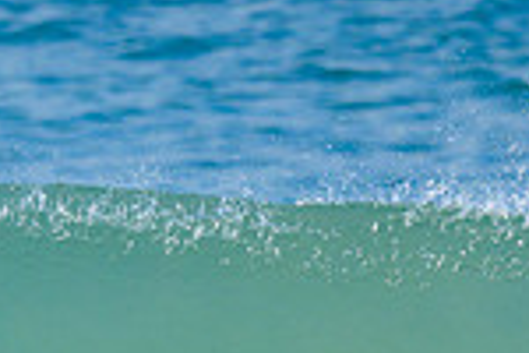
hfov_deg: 0.5
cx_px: -52
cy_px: 588
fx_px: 62285
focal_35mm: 4239
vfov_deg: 0.3
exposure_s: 1/2000
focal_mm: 800
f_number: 6.3
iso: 250
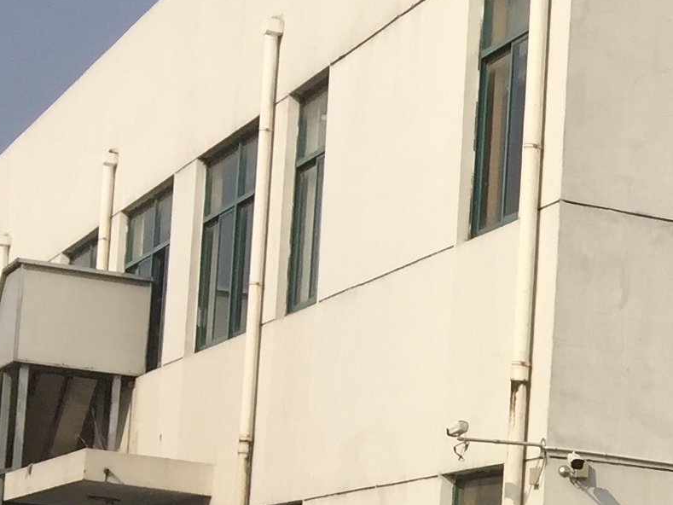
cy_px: 630
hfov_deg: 13.9
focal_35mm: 120
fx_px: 2333
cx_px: 1337
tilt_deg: +3.1
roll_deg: -3.4
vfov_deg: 12.0
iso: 32
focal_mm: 4.15
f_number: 2.2
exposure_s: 1/3300
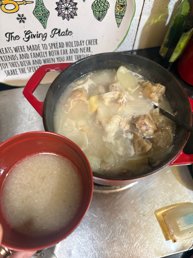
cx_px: 96
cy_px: 129
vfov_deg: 67.3
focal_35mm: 26
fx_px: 193
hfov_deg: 53.1
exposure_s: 1/50
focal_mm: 5.96
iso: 250
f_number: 1.6
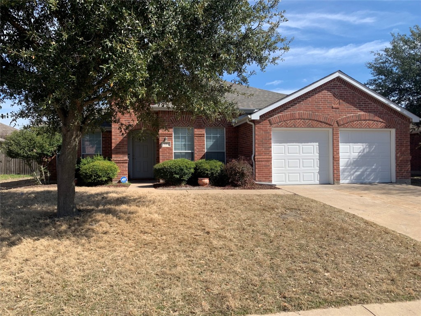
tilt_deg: +0.5
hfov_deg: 67.3
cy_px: 158
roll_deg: +0.5
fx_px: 316
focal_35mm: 26
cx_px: 210
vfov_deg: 53.1
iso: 25
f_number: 1.8
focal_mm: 4.25
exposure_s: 1/1812
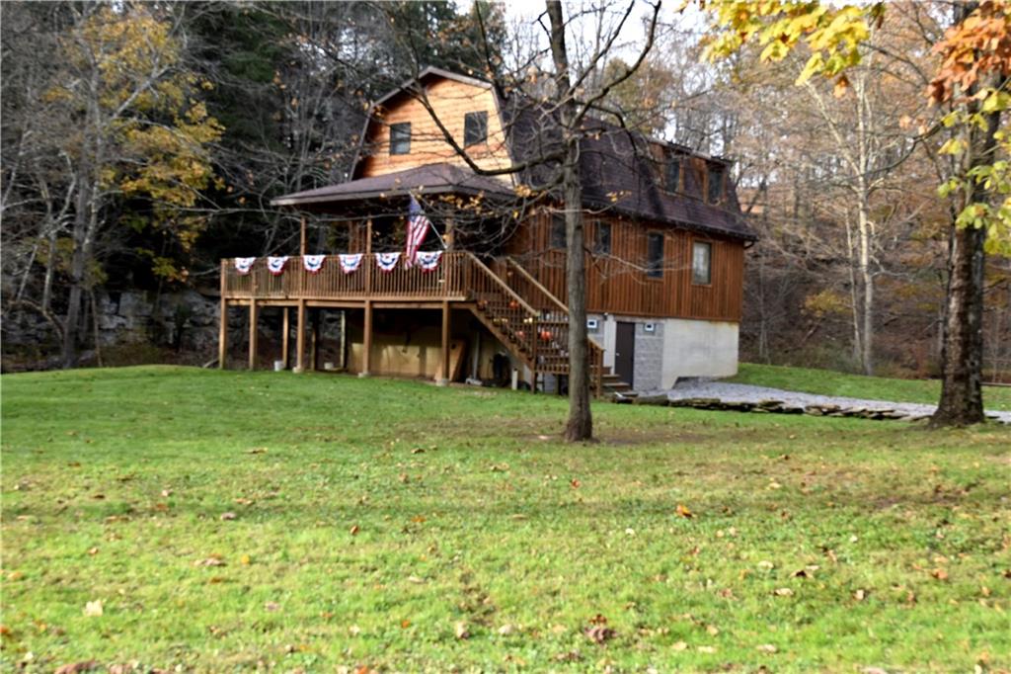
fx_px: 1011
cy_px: 337
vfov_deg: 36.8
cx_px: 506
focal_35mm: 36
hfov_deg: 53.1
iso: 400
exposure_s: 1/160
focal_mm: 24
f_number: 6.3
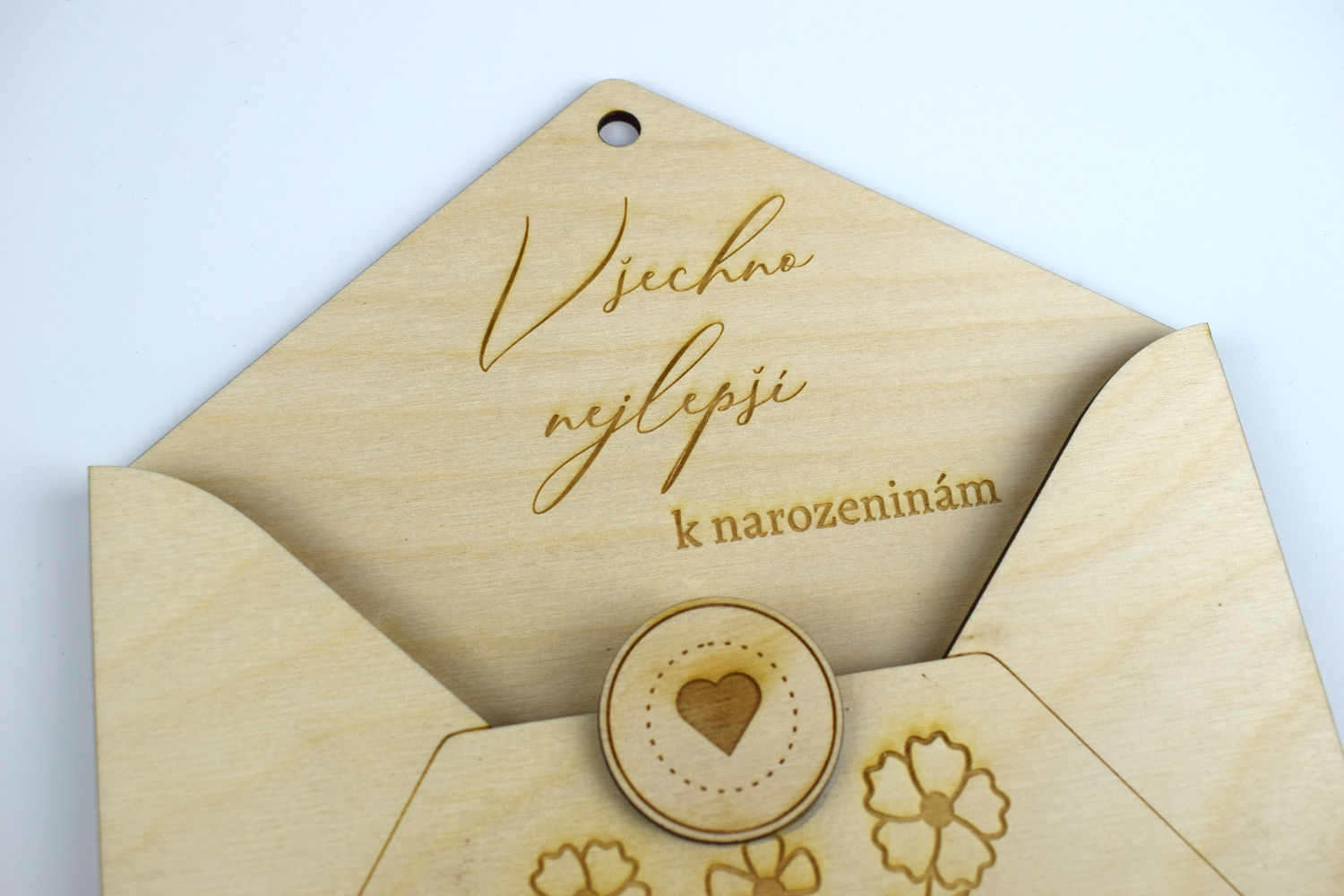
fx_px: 1344
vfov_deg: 36.9
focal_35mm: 36
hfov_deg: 53.1
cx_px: 672
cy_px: 448
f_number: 8
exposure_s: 1/250
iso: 400
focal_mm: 24
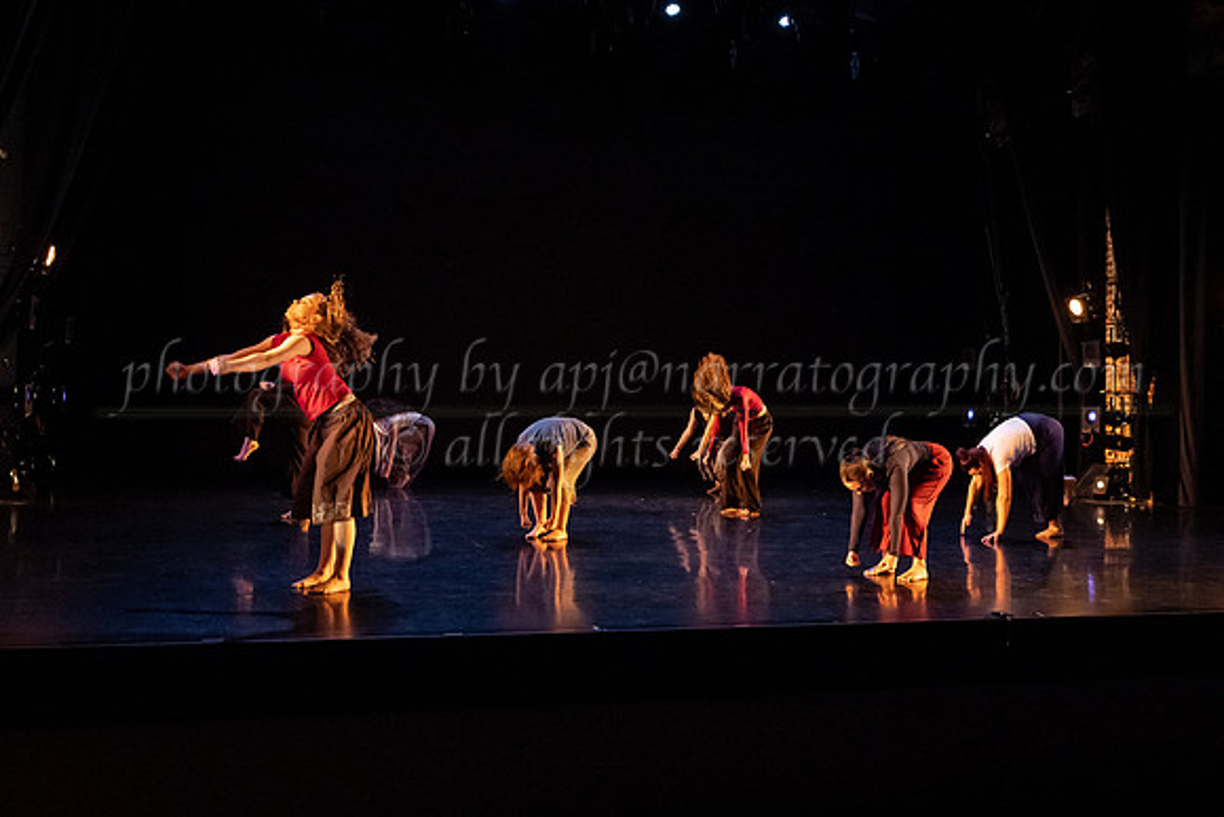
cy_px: 362
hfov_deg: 55.0
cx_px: 620
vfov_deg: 38.3
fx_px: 1176
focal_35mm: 35
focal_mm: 28
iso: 4000
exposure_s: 1/400
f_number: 4
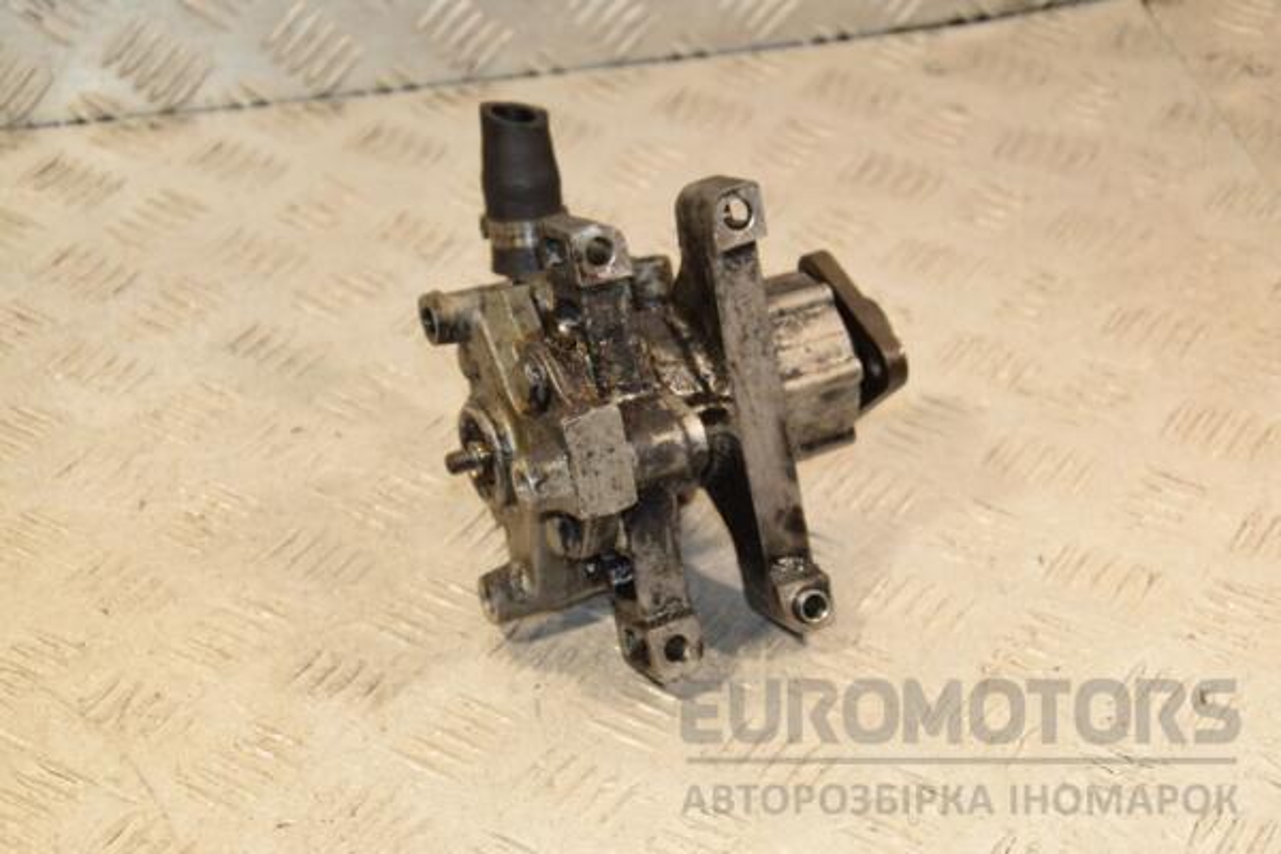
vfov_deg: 17.5
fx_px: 2775
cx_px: 640
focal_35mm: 78
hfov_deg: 26.0
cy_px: 427
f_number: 6.3
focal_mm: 52
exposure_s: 1/200
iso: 800
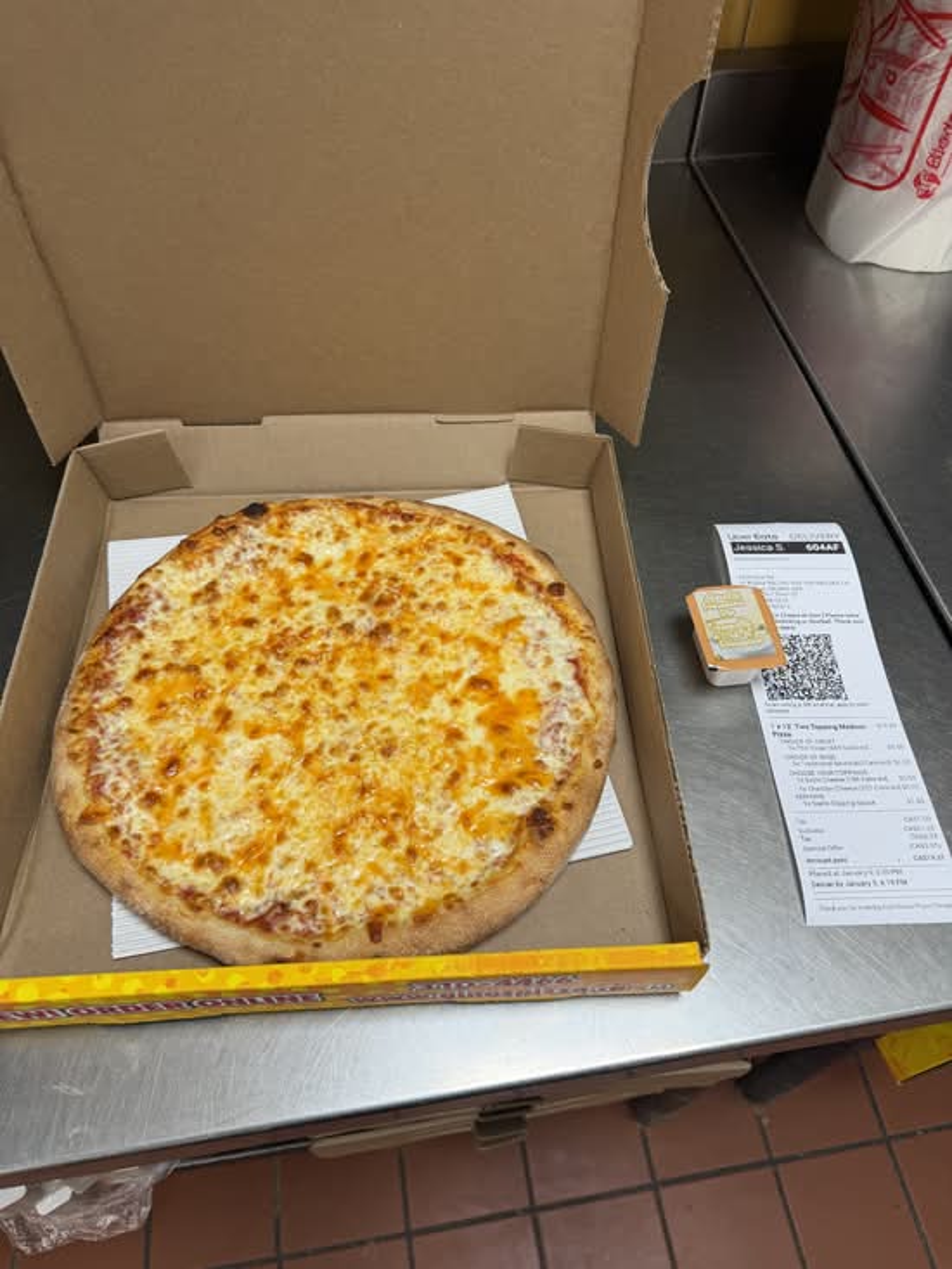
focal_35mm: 24
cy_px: 634
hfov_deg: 56.8
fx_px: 880
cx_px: 476
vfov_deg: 71.6
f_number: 1.78
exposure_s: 1/120
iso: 100
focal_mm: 6.76
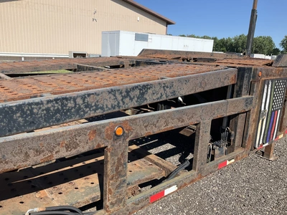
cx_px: 144
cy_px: 108
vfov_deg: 48.2
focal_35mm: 29
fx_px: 240
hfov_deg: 61.7
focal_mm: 3
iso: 25
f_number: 1.8
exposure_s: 1/1342
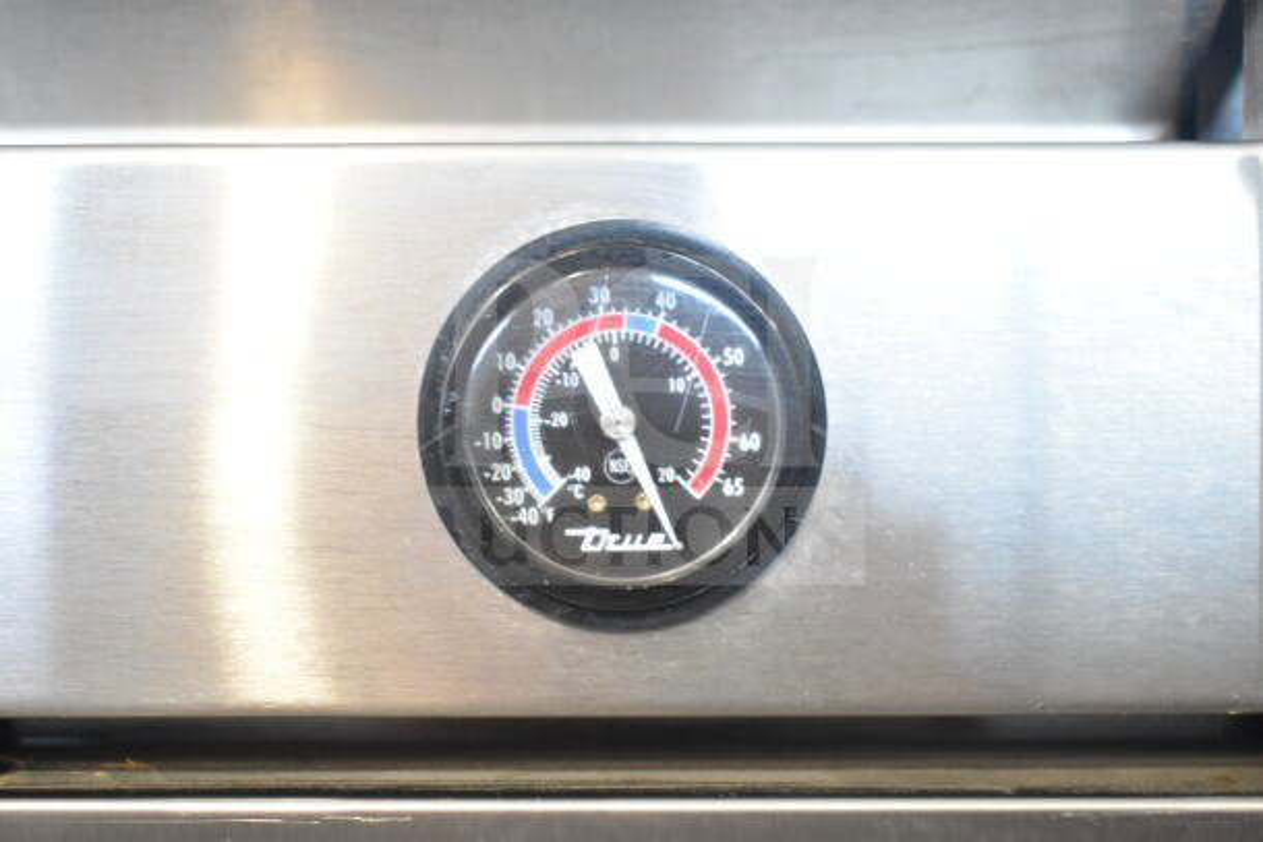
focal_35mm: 52
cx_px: 632
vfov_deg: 25.8
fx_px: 1842
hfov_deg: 37.8
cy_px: 421
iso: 2000
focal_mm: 35
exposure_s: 1/60
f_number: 4.5
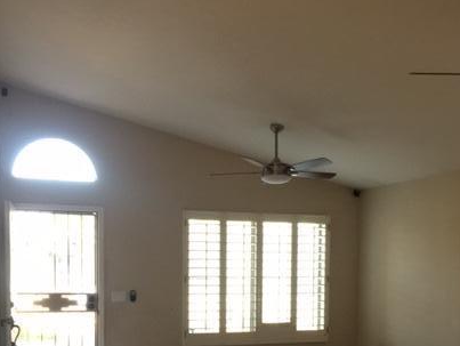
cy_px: 308
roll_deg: +0.5
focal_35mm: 46
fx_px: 612
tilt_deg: -3.0
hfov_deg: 41.2
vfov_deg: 30.3
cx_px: 233
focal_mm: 4.15
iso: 125
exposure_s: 1/15
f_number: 2.2
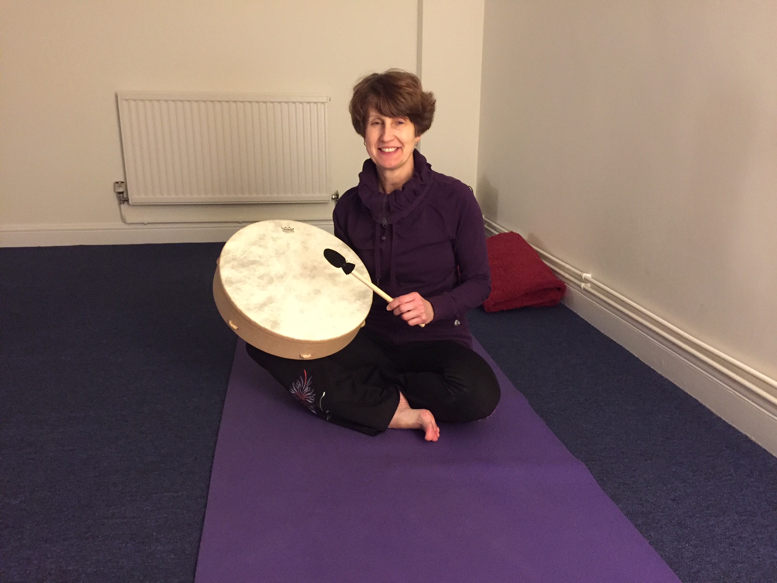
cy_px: 292
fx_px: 651
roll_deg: -0.5
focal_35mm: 29
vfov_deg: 48.2
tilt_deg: -15.4
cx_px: 388
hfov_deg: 61.7
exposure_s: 1/17
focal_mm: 4.15
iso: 500
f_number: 2.2
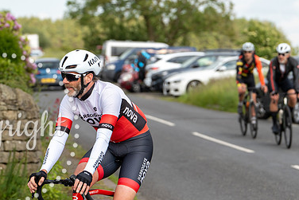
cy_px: 87
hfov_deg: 11.7
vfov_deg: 7.8
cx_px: 128
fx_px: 1462
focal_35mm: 176
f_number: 4
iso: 125
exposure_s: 1/500
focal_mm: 114
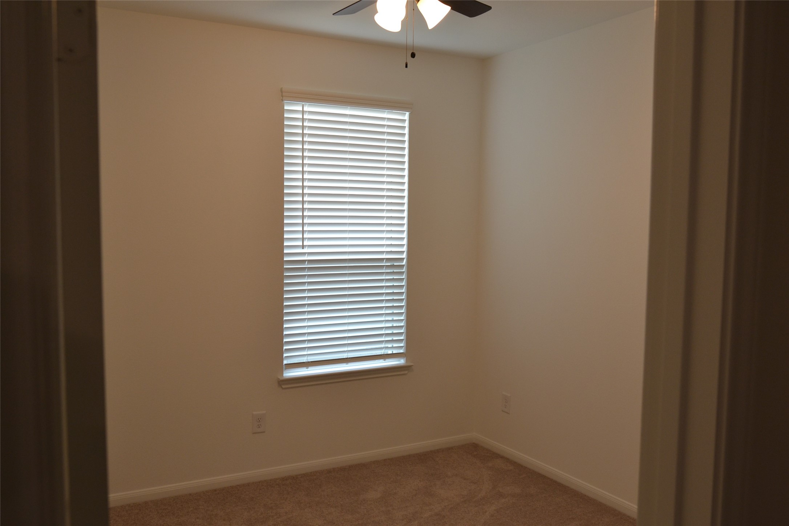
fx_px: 657
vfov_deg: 43.6
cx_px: 394
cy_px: 263
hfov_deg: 61.9
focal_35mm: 30
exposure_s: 1/80
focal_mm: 20
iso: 400
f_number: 4.5
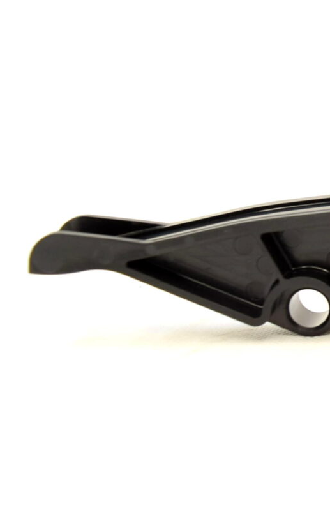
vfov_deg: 23.7
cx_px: 589
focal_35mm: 87
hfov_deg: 13.5
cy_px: 210
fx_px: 1255
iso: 400
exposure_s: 1/125
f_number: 5.6
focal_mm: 23
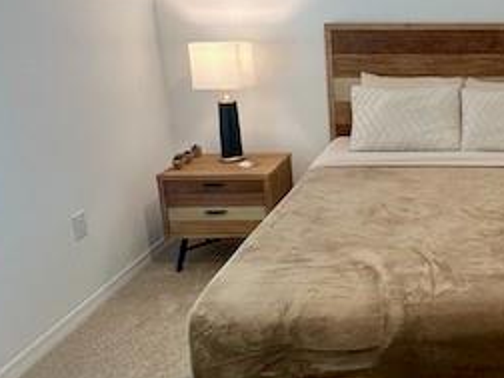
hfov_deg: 49.4
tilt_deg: -12.4
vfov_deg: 42.6
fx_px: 480
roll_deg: -0.1
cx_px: 452
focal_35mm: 33
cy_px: 140
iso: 250
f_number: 1.8
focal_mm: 1.57
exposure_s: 1/100
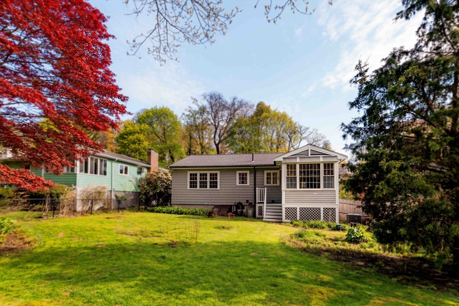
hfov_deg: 96.7
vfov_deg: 73.8
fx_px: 204
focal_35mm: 16
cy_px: 153
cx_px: 230
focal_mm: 16
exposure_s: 1/125
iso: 200
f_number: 5.6
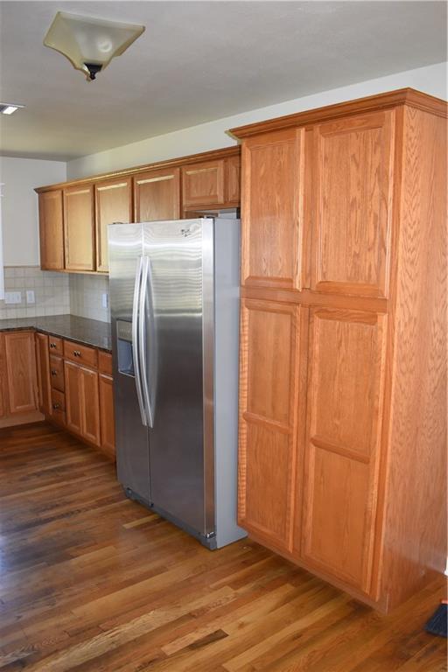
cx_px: 224
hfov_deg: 43.6
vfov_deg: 61.9
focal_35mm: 30
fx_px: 560
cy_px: 336
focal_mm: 20
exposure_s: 1/80
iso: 800
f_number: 4.5
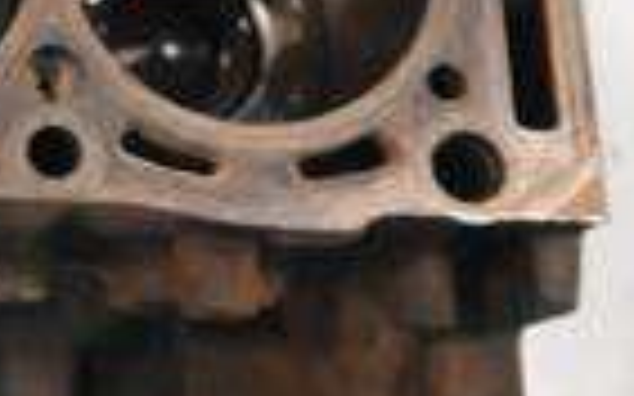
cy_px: -40
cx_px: -432
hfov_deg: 17.5
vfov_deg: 12.7
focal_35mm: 101
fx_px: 1744
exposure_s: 1/60
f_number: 3.5
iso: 640
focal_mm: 14
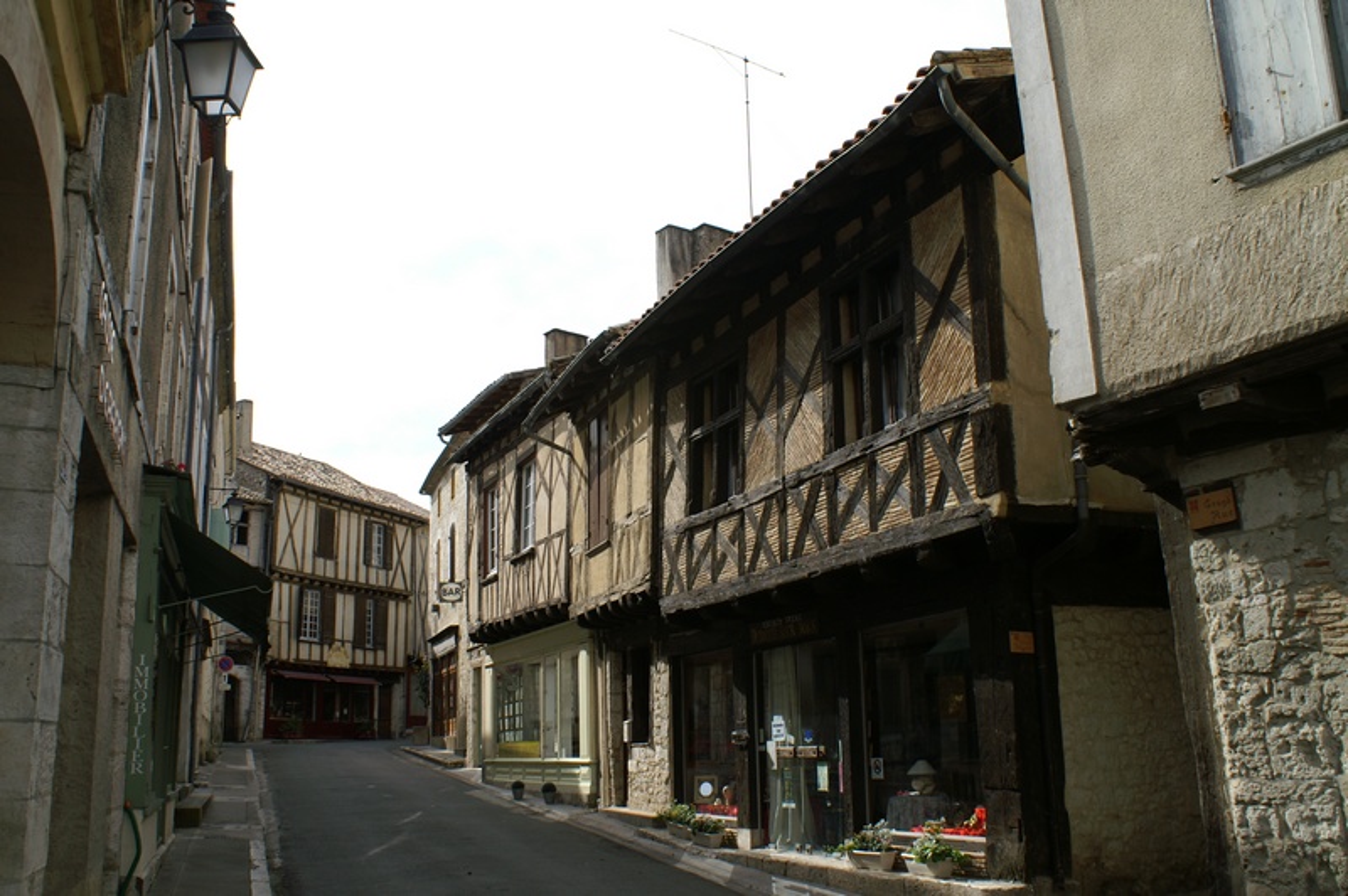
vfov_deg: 39.9
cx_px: 674
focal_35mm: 33
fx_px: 1235
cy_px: 448
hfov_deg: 57.3
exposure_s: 1/400
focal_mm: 22
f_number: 9
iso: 200
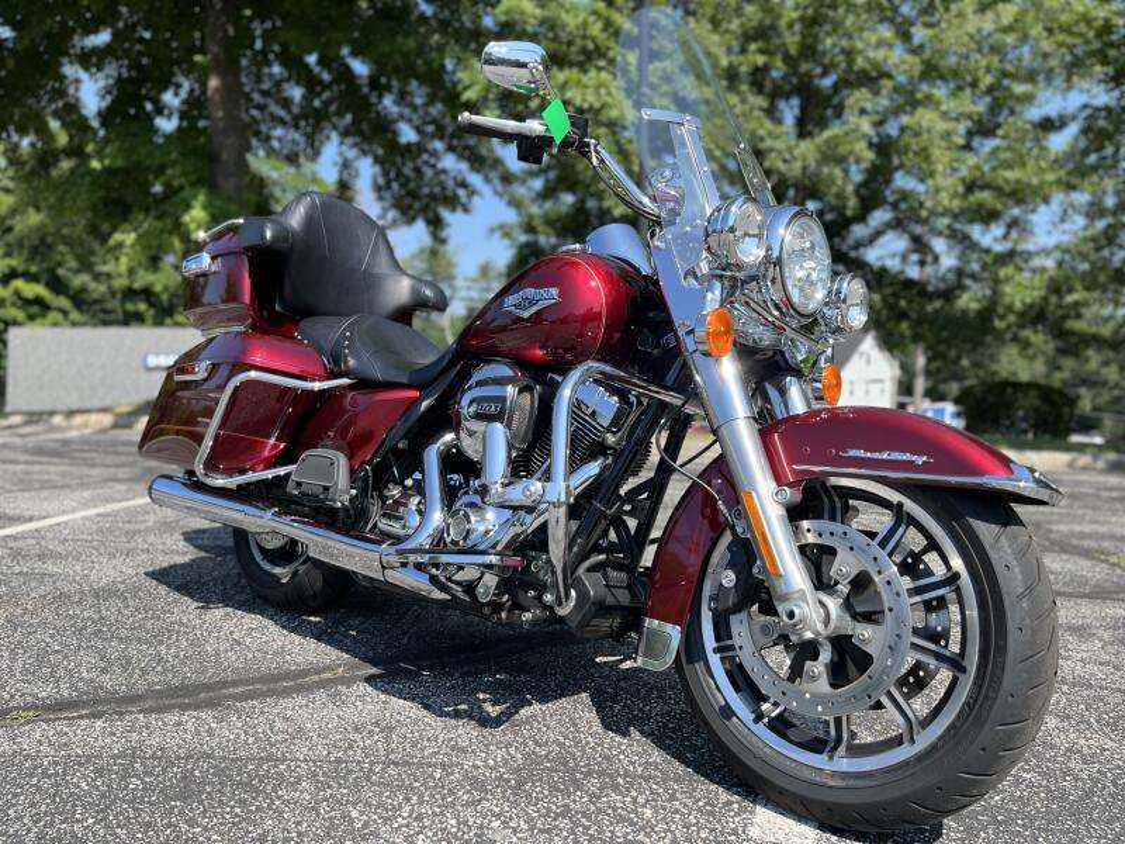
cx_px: 562
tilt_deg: -5.8
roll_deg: +0.4
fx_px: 845
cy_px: 422
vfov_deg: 53.1
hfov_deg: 67.3
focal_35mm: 26
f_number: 1.6
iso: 50
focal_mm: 5.1
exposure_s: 1/1558
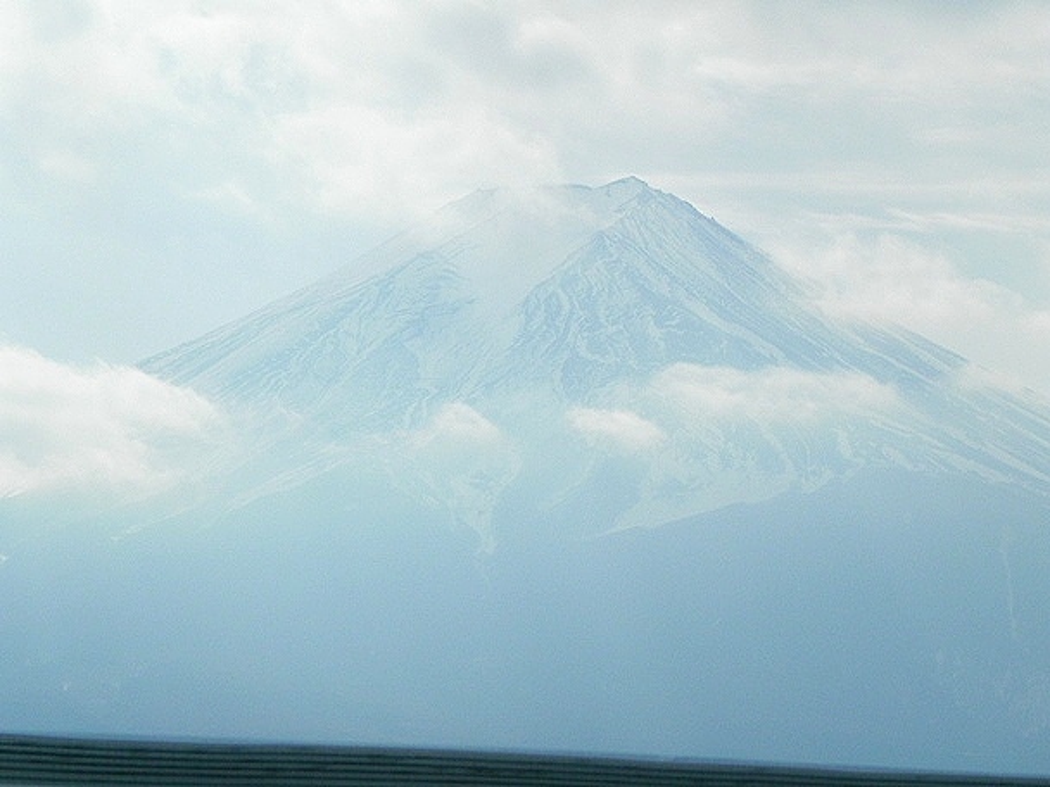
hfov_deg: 13.7
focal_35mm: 144
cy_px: 394
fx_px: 4368
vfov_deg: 10.3
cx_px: 525
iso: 200
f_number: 8
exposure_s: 1/2000
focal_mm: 25.7
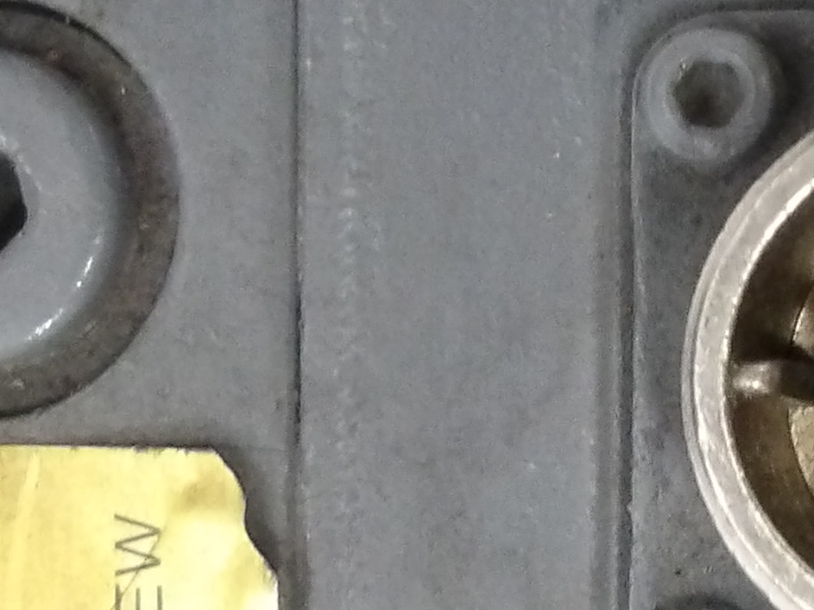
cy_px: 444
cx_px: 642
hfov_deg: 14.9
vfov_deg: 11.2
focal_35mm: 132
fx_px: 3104
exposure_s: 1/60
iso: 800
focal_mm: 4.9
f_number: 3
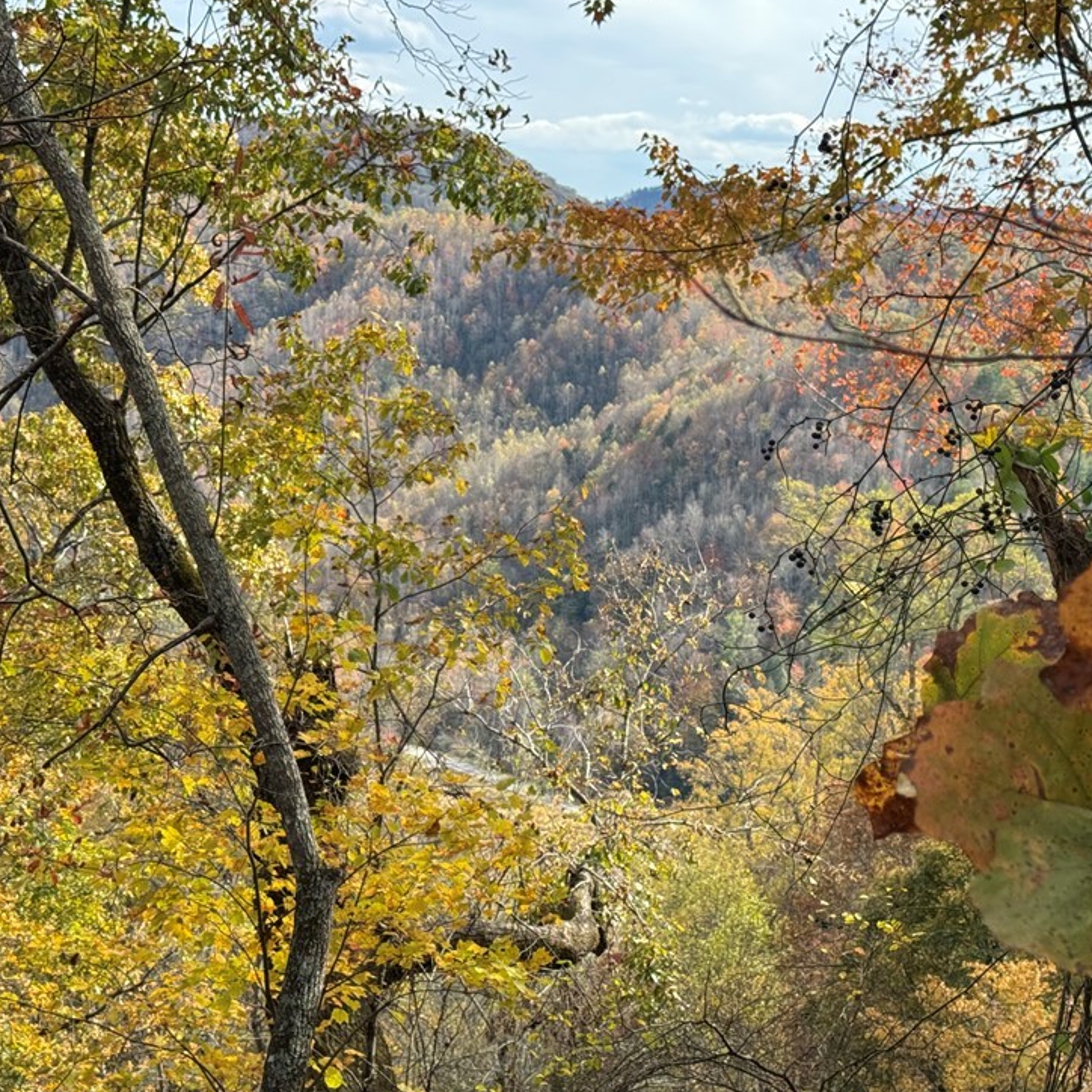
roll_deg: -2.7
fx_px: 2141
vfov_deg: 28.6
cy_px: 557
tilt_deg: -9.5
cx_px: 668
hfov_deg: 28.5
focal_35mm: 60
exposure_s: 1/1287
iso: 64
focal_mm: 6.76
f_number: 1.78
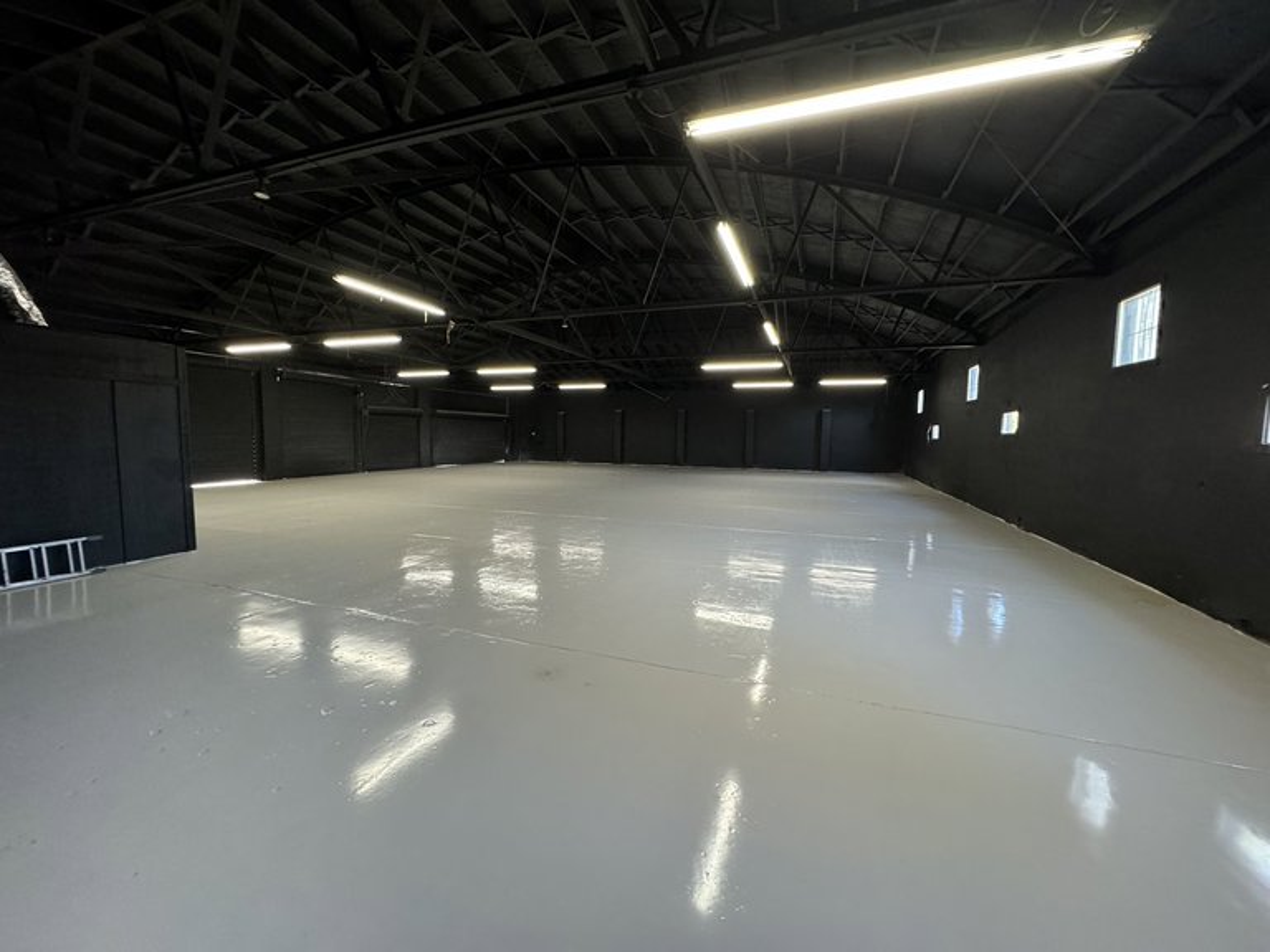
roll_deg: -1.5
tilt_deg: -6.8
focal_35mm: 14
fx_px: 514
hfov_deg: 102.1
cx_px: 635
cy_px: 476
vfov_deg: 85.7
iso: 320
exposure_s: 1/60
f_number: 2.2
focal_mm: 2.22
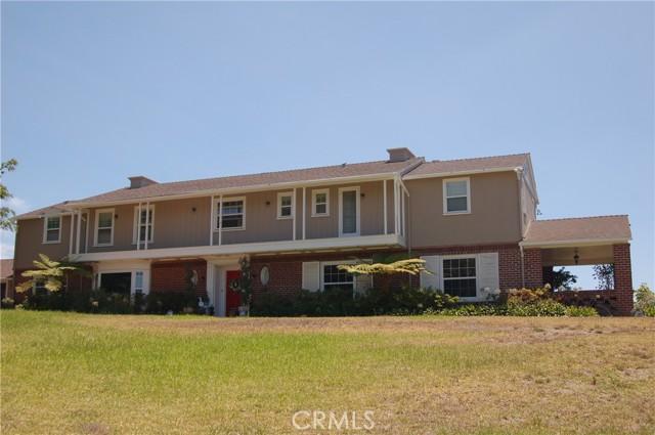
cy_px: 218
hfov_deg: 53.2
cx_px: 328
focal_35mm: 36
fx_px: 654
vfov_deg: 36.8
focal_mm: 24
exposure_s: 1/500
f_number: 7.1
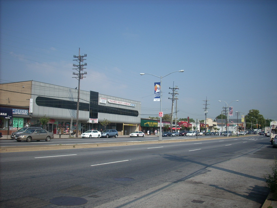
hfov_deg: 50.1
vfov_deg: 38.7
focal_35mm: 37
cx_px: 138
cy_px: 104
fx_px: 296
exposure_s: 1/386
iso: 64
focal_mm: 6.2
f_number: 5.6
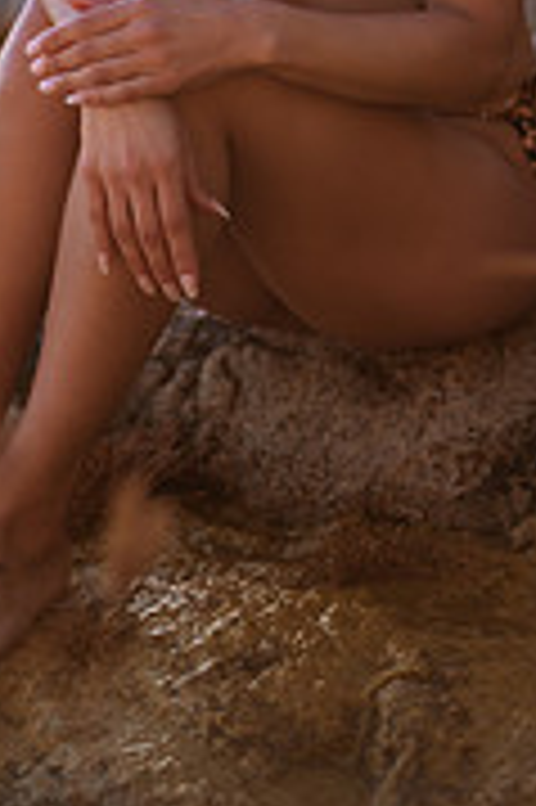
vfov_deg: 13.7
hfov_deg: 9.4
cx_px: 171
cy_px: -153
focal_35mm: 146
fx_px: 3267
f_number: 1.4
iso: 100
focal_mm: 58
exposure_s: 1/2500
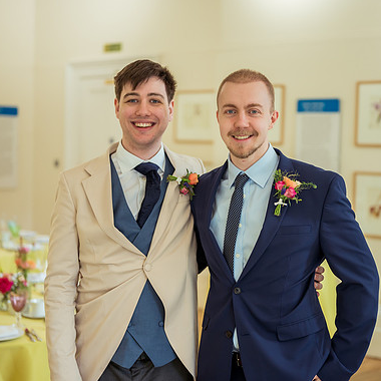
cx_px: 205
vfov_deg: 26.5
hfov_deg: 26.5
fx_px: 809
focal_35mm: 65
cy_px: 192
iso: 640
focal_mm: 50
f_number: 1.8
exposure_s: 1/800
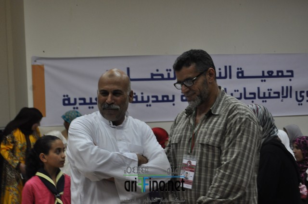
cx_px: 154
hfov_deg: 24.6
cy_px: 102
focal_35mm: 82
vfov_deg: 16.5
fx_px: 705
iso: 800
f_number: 5.6
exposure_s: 1/40
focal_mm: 55
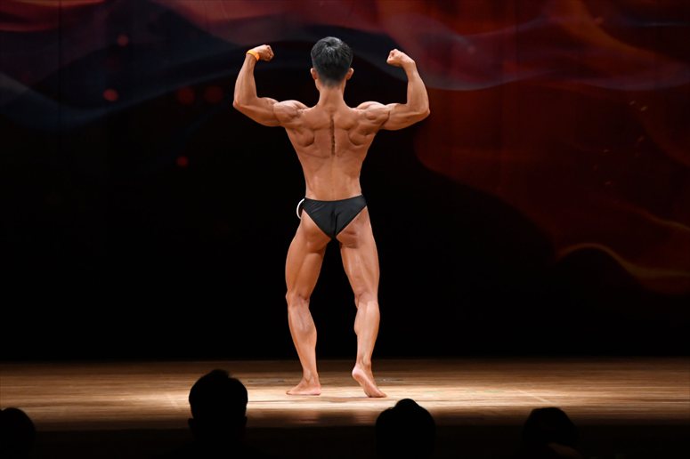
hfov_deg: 9.2
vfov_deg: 6.1
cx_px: 345
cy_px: 230
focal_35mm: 225
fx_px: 4310
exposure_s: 1/400
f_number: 5.6
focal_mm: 150
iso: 3200
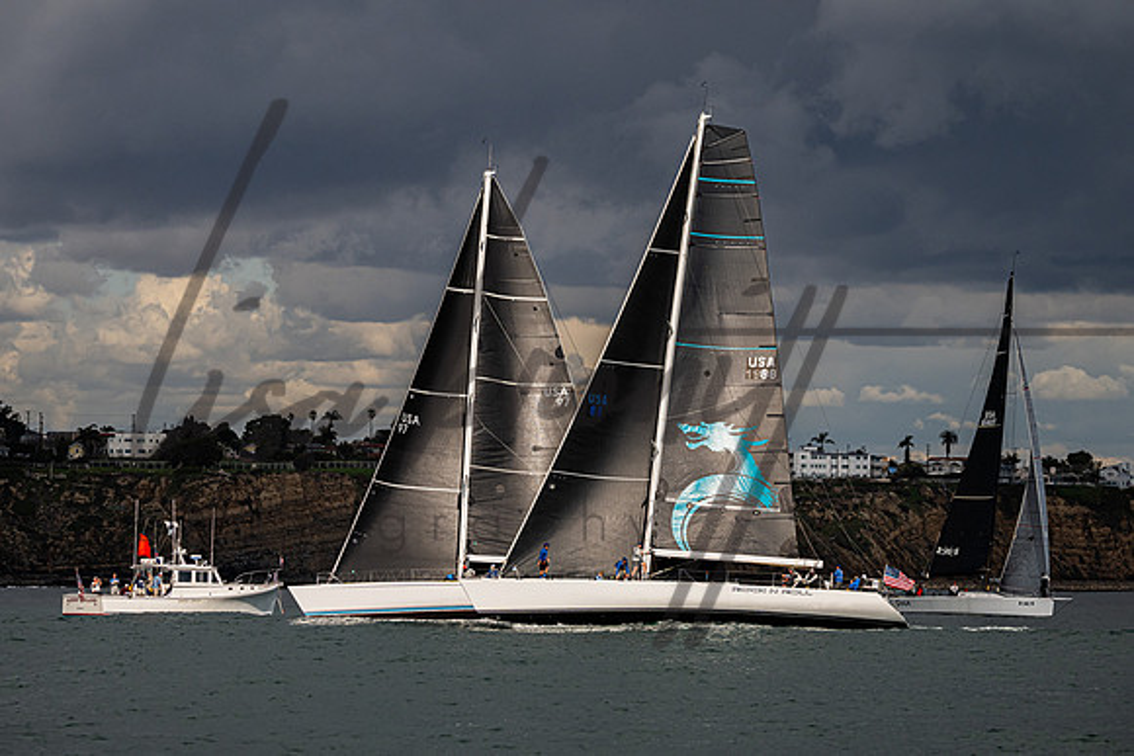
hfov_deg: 10.0
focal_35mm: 206
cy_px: 338
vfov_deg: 6.7
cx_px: 528
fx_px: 6487
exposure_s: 1/5000
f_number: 5.6
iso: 400
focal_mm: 160
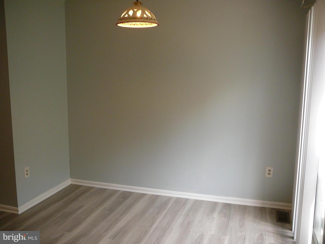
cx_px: 162
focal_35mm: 35
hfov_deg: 52.6
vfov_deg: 40.7
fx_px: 329
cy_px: 122
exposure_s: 1/60
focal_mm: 5.2
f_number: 2.8
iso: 100
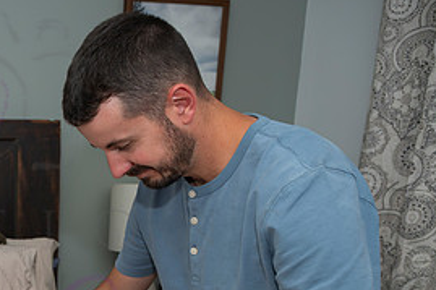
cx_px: -28
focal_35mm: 54
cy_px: 301
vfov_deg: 23.8
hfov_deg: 32.9
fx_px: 654
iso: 800
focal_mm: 24
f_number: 4
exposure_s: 1/320
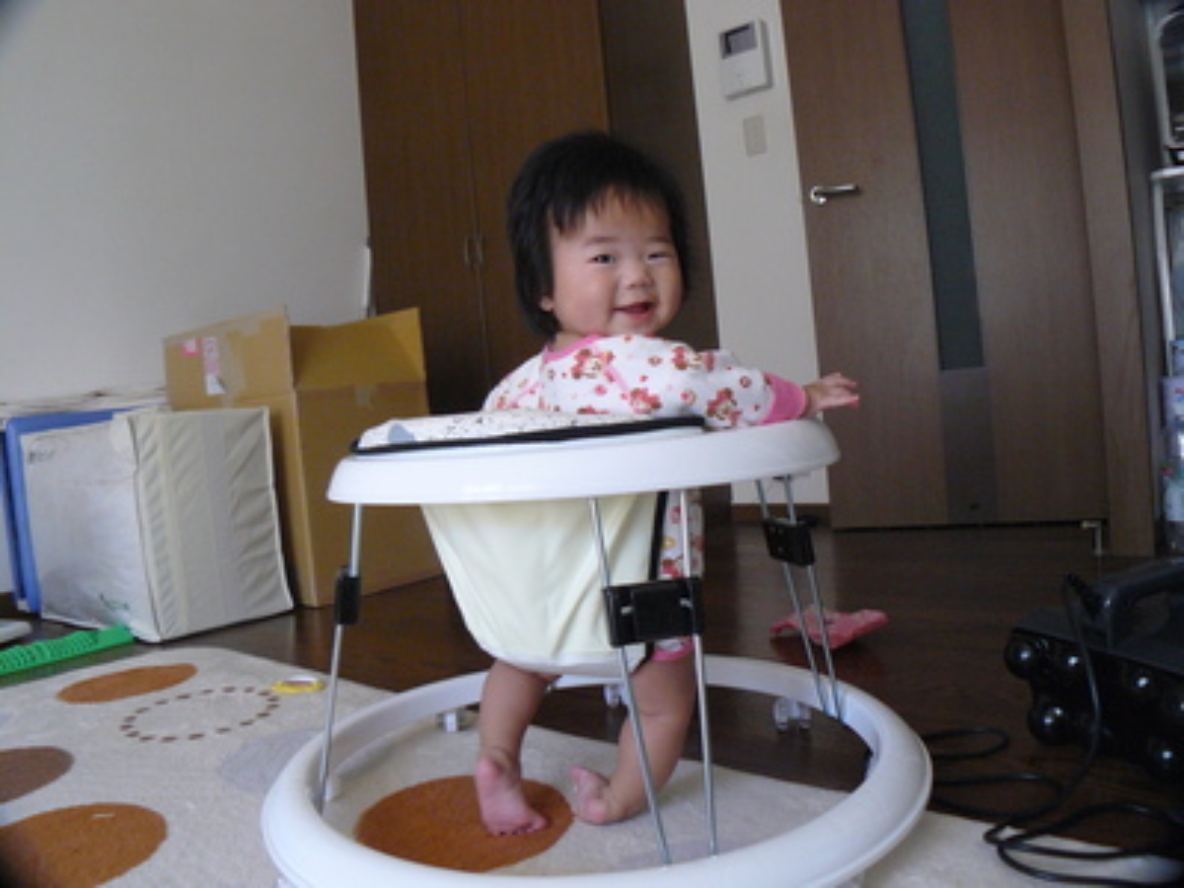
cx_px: 592
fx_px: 1231
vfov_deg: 39.7
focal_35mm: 36
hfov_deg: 51.4
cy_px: 444
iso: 200
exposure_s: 1/30
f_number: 2.8
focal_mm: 6
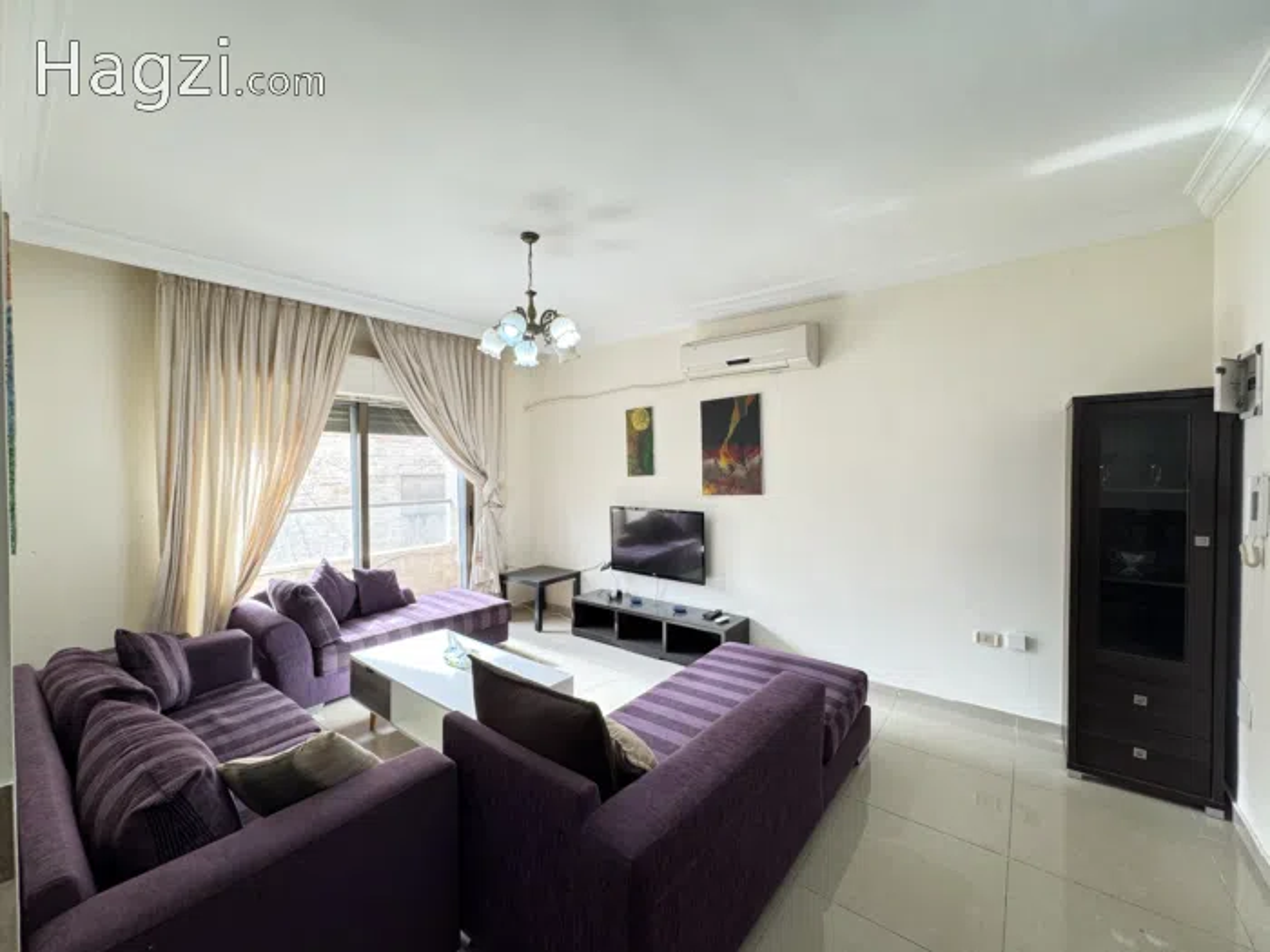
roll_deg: +0.5
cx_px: 635
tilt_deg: -0.3
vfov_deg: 85.7
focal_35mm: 14
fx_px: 514
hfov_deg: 102.1
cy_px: 476
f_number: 2.2
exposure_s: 1/100
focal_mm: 2.22
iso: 125
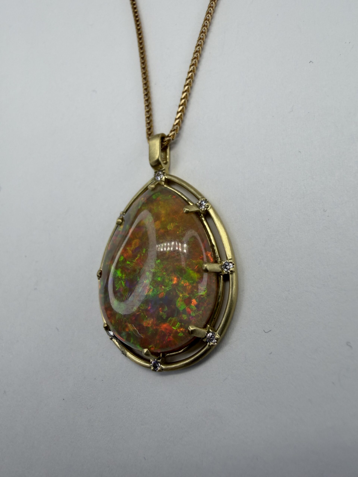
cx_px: 179
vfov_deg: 71.6
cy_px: 238
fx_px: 331
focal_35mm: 24
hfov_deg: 56.8
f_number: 2.2
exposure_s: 1/231
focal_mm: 2.22
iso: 32
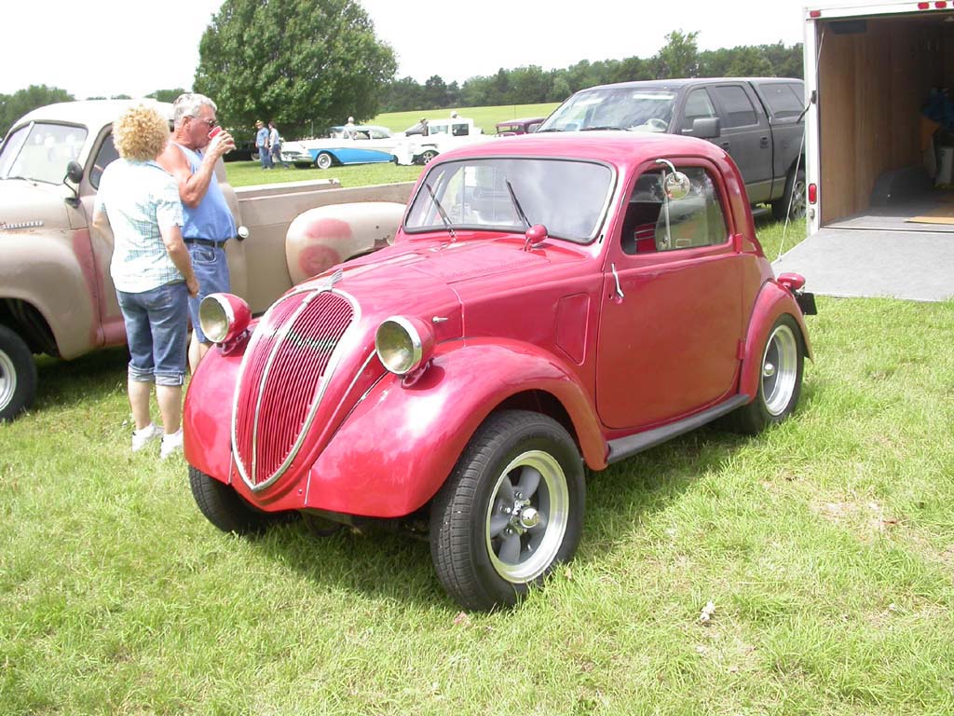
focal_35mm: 38
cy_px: 358
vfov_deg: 37.7
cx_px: 477
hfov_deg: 49.0
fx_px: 1047
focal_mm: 7.85
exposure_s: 1/1000
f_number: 2.6
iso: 100
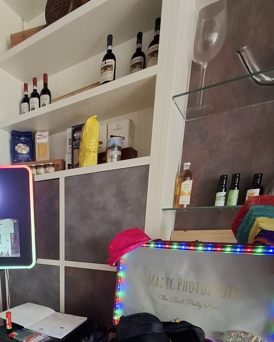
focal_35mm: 23
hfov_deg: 56.5
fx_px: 233
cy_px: 288
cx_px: 55
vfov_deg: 64.1
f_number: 2.2
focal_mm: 1.74
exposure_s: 1/25
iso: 200
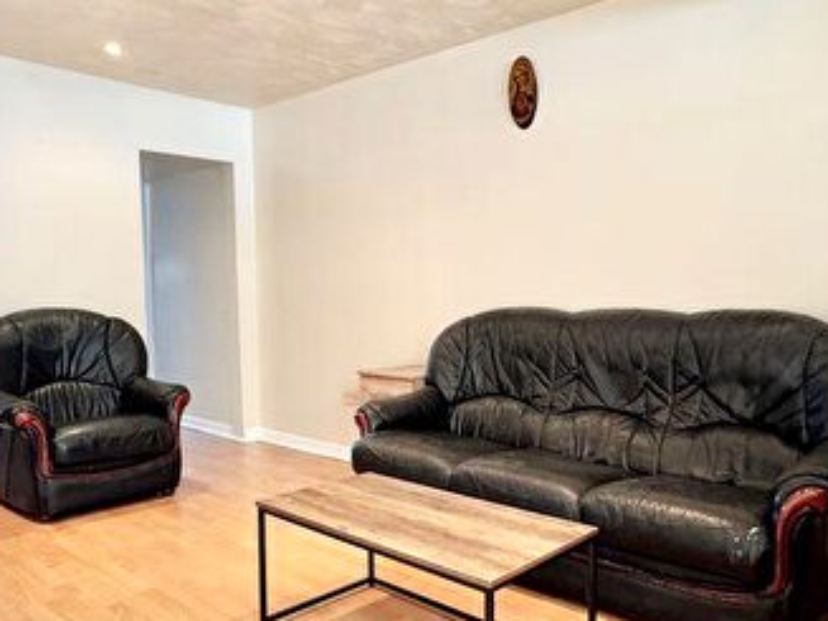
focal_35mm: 30
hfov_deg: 60.0
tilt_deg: -0.3
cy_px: 321
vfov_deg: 46.8
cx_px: 413
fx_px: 717
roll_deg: +1.9
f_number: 2.2
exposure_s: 1/50
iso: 320
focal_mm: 2.22
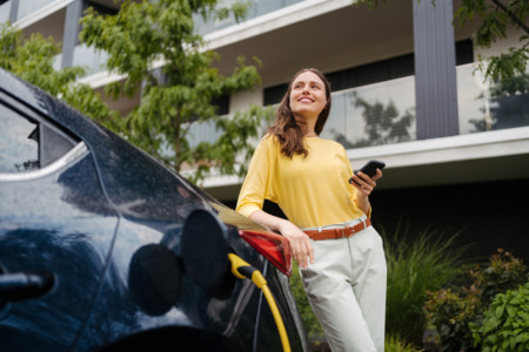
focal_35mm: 35
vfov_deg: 37.9
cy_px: 176
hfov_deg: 54.4
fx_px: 514
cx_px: 264
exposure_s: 1/1000
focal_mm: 35
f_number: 1.4
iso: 100
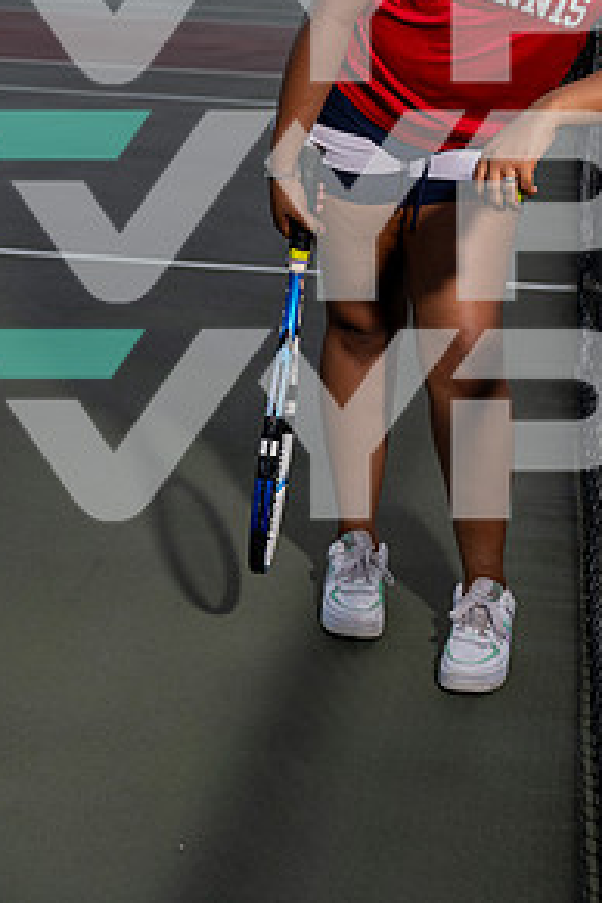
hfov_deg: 19.9
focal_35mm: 68
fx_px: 1706
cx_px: 422
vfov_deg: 29.1
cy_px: 208
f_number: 4
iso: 100
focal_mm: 44
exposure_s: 1/1250
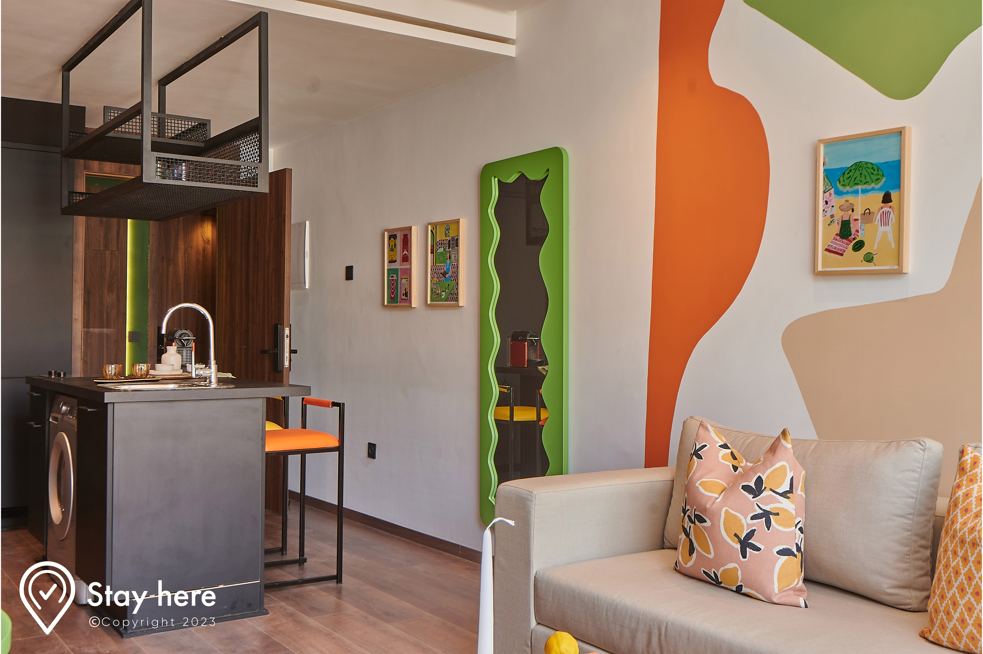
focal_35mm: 50
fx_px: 1364
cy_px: 327
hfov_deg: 39.6
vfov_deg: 27.0
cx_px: 492
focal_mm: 50
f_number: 3.2
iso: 100
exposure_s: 1/100
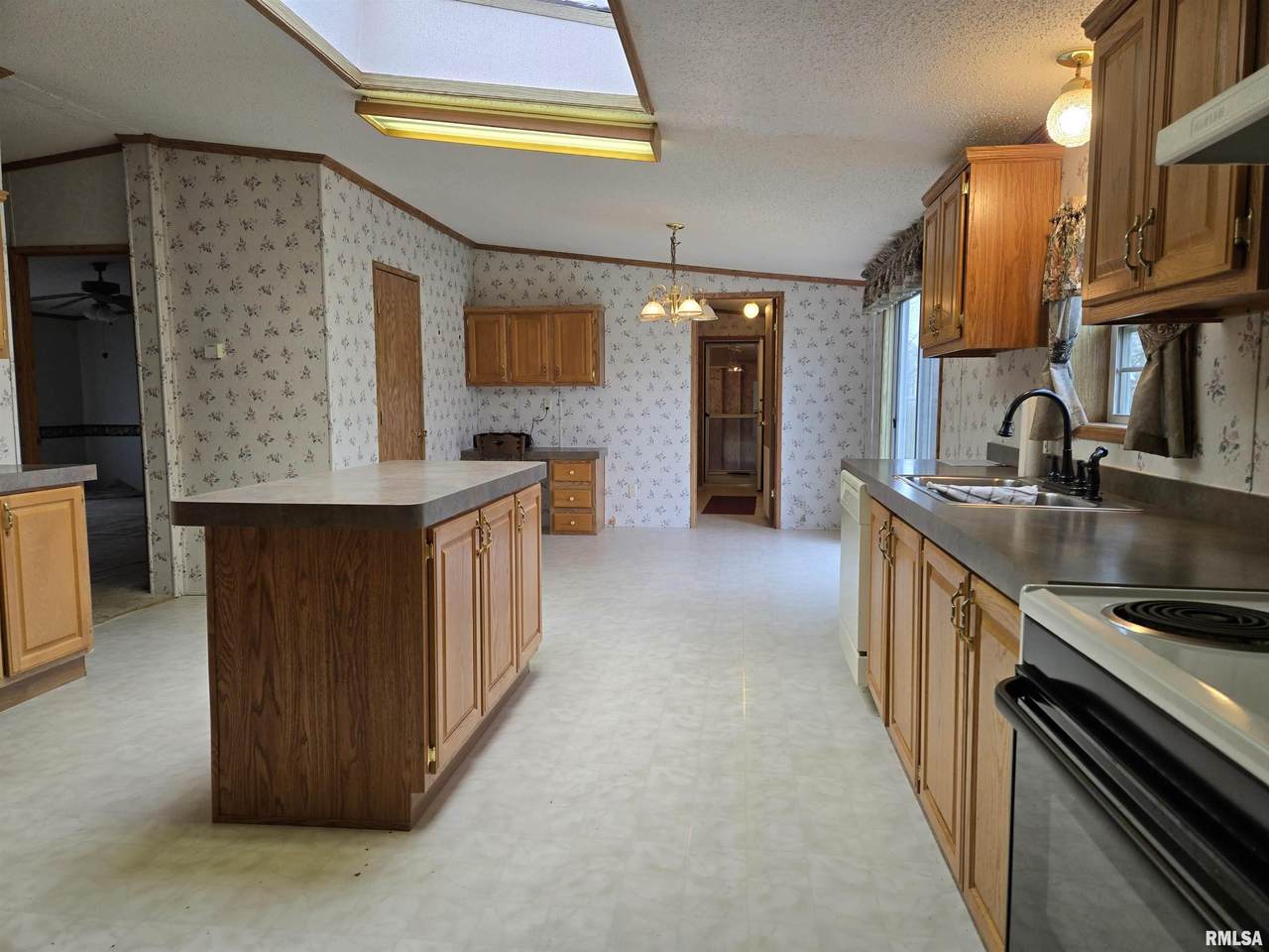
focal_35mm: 23
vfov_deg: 58.9
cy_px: 476
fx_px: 843
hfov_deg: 73.9
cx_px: 634
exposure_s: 1/120
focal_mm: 5.4
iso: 80
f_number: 1.8
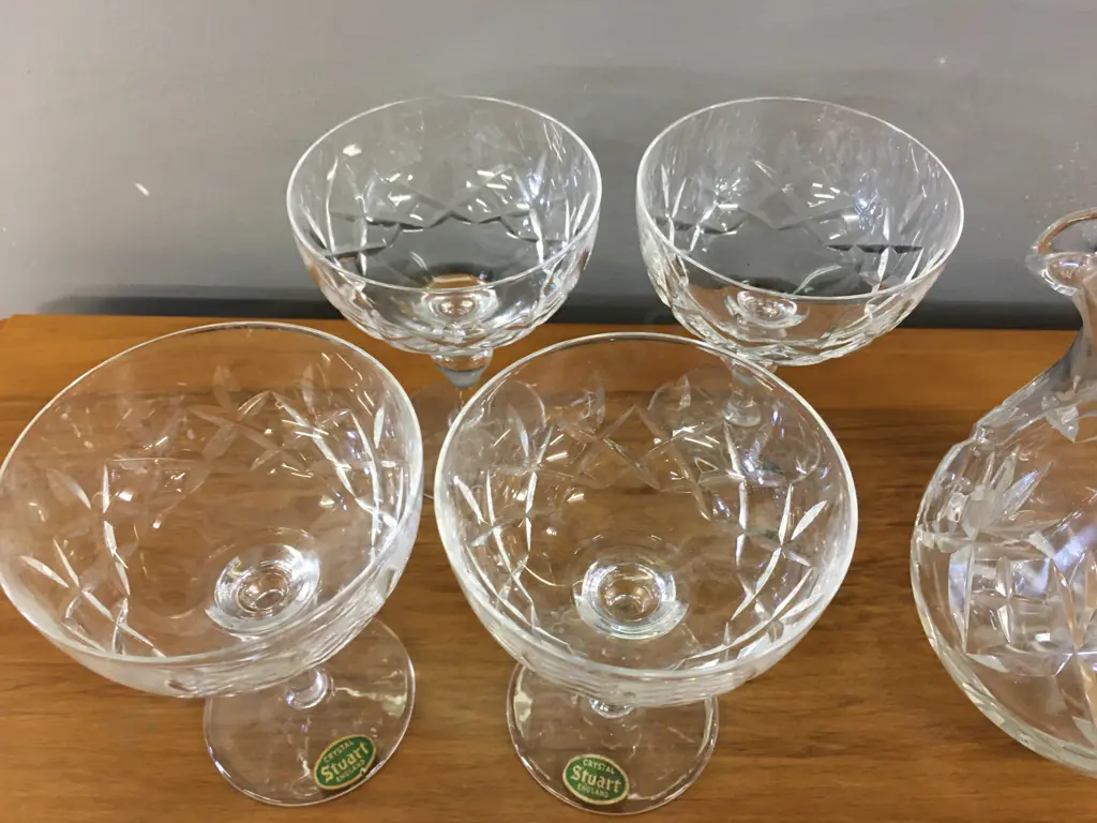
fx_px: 919
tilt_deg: -48.0
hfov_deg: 61.7
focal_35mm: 29
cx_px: 548
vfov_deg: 48.2
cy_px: 412
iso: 80
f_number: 2.2
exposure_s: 1/17
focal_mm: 4.15
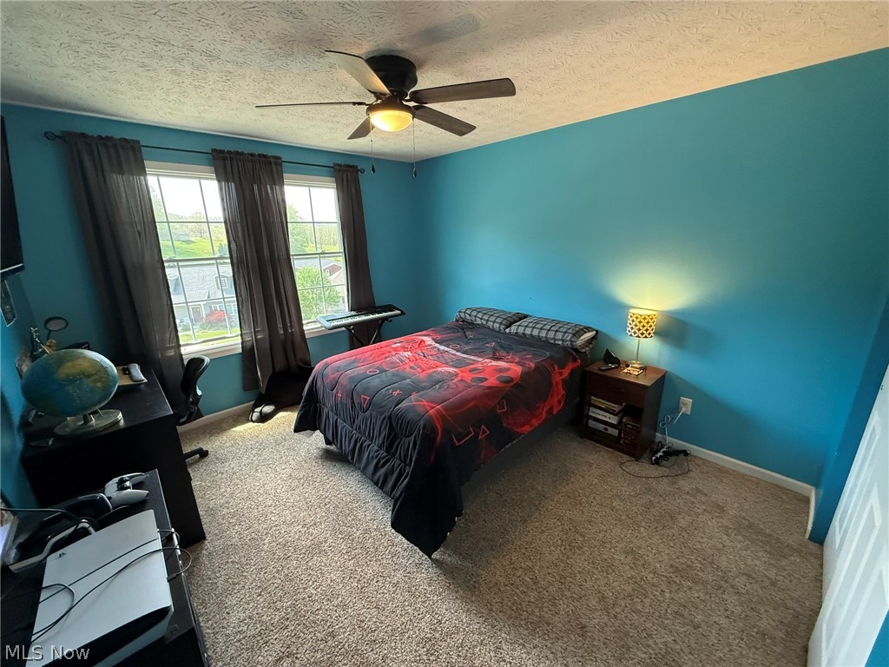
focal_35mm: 14
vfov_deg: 85.7
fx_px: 360
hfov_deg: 102.1
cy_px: 334
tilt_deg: -15.3
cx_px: 444
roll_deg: +0.9
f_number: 2.2
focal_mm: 2.22
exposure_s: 1/120
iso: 400
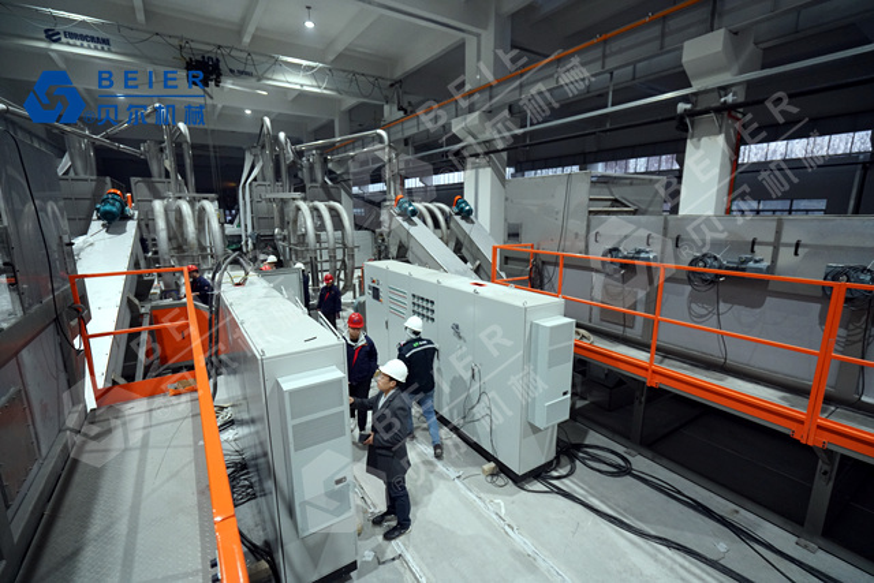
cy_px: 292
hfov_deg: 96.7
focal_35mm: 16
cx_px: 437
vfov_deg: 73.8
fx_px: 389
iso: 2500
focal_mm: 16
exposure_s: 1/160
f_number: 4
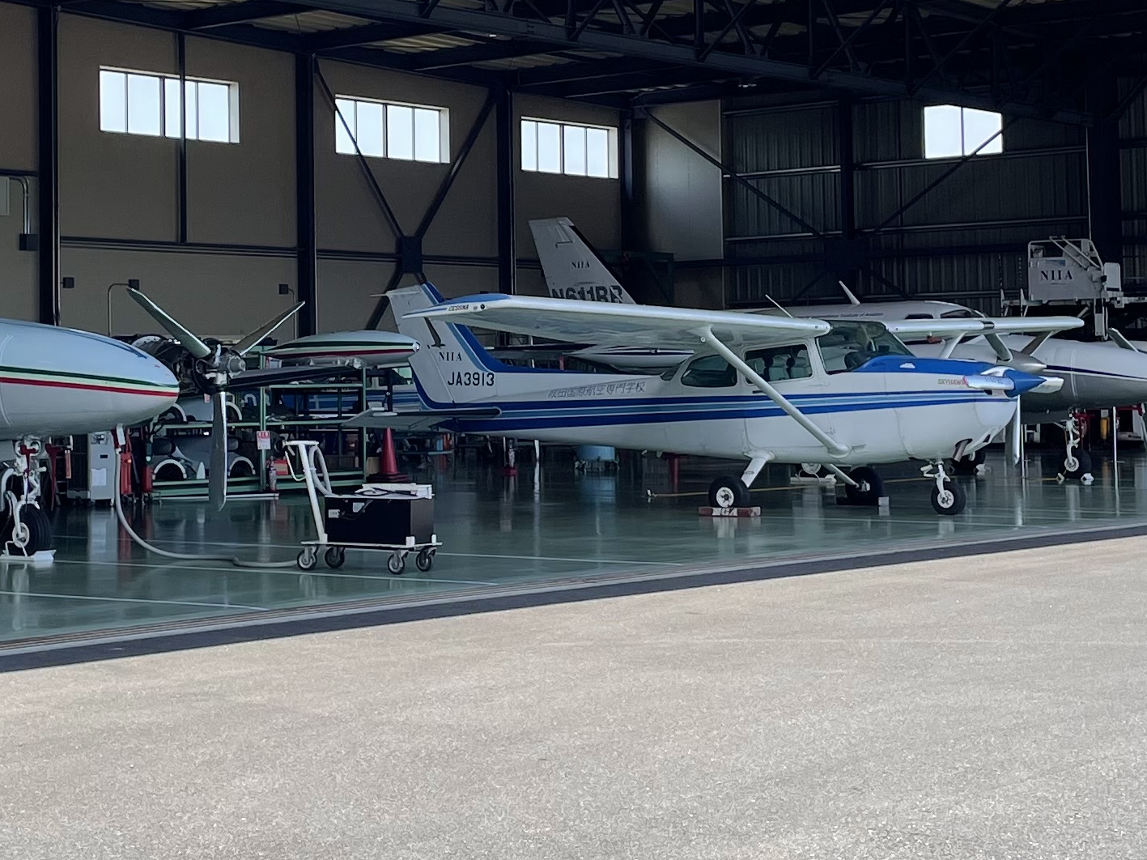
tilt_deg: +4.6
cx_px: 413
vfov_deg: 19.8
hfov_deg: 26.2
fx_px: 2451
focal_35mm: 74
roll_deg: +1.0
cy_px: 245
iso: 32
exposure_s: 1/1553
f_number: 1.6
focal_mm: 4.2
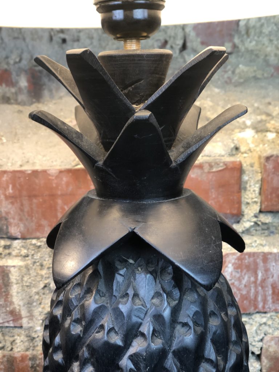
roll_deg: +1.7
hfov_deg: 28.0
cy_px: 186
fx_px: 559
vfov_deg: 36.8
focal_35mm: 52
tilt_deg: -9.7
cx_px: 140
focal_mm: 6
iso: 50
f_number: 2.4
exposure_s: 1/50
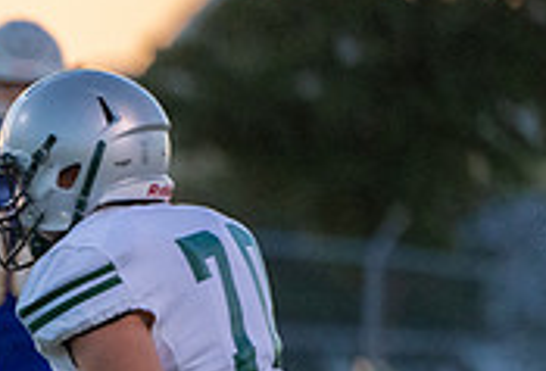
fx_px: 23286
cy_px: 513
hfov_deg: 1.3
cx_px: -408
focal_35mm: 1526
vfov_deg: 0.9
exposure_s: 1/1250
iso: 5000
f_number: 5.6
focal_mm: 400
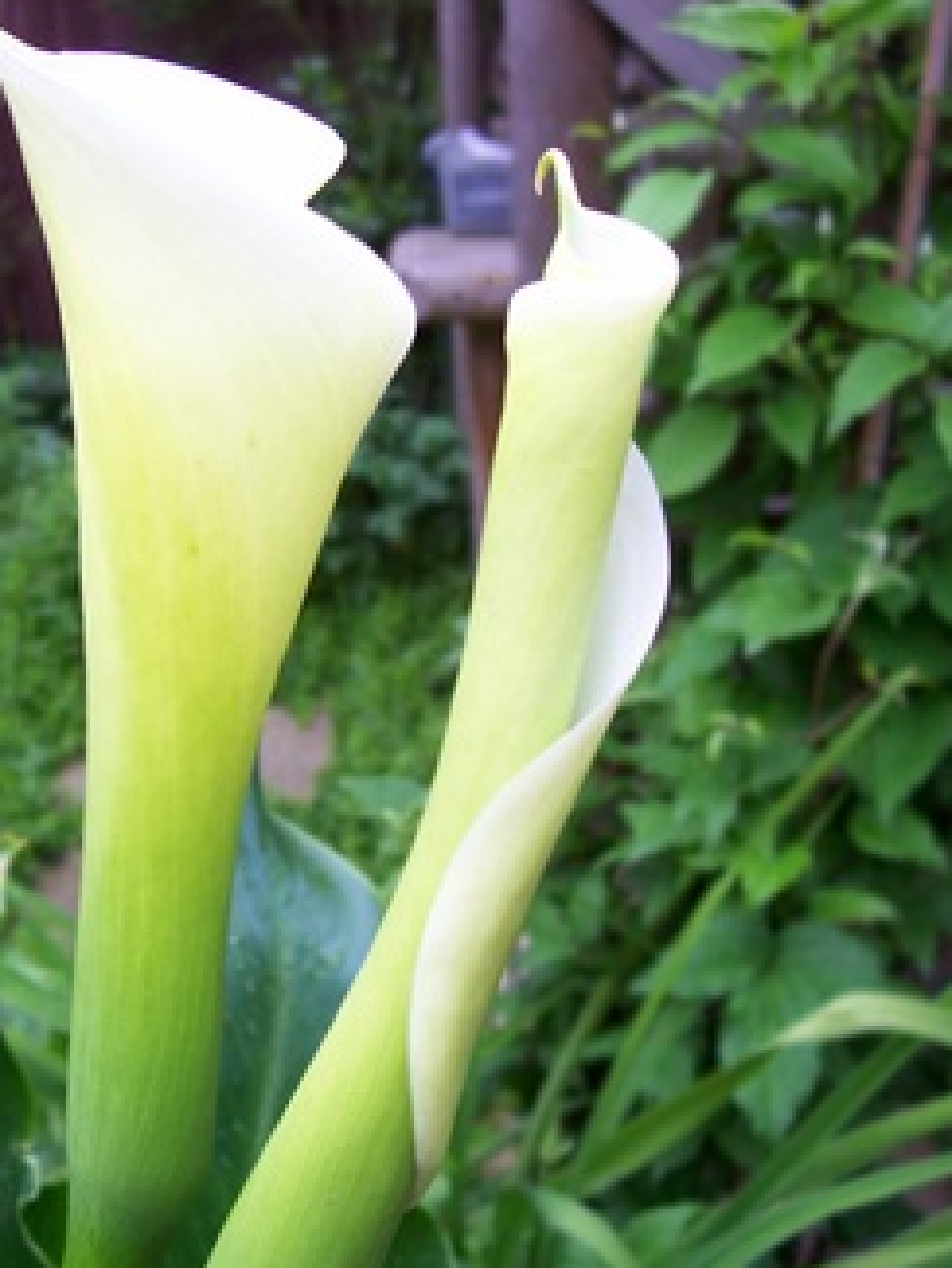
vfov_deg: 41.2
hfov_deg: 31.1
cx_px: 265
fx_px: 1686
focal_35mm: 46
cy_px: 636
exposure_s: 1/74.6
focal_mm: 5.6
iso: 80
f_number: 2.7
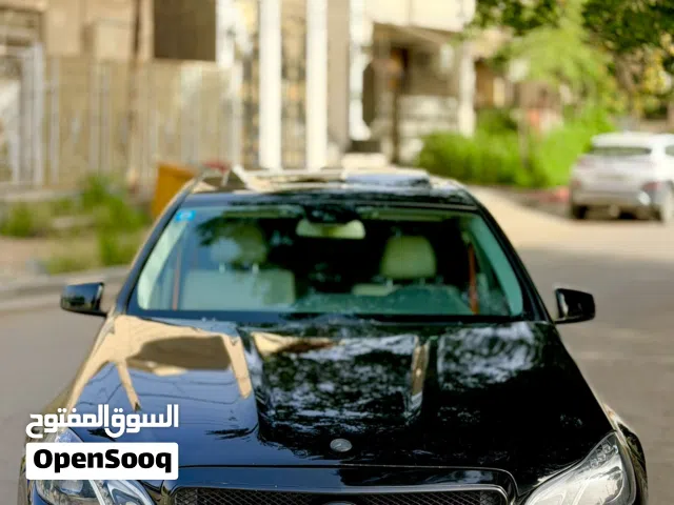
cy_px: 252
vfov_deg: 30.3
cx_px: 337
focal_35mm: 48
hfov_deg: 39.7
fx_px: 935
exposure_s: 1/1085
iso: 100
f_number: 1.78
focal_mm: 6.76
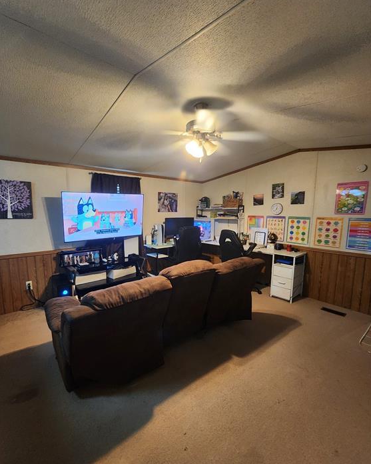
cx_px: 181
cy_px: 240
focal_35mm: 14
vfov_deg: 100.7
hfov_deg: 88.0
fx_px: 192
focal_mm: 2.2
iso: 500
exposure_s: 1/30
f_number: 2.2
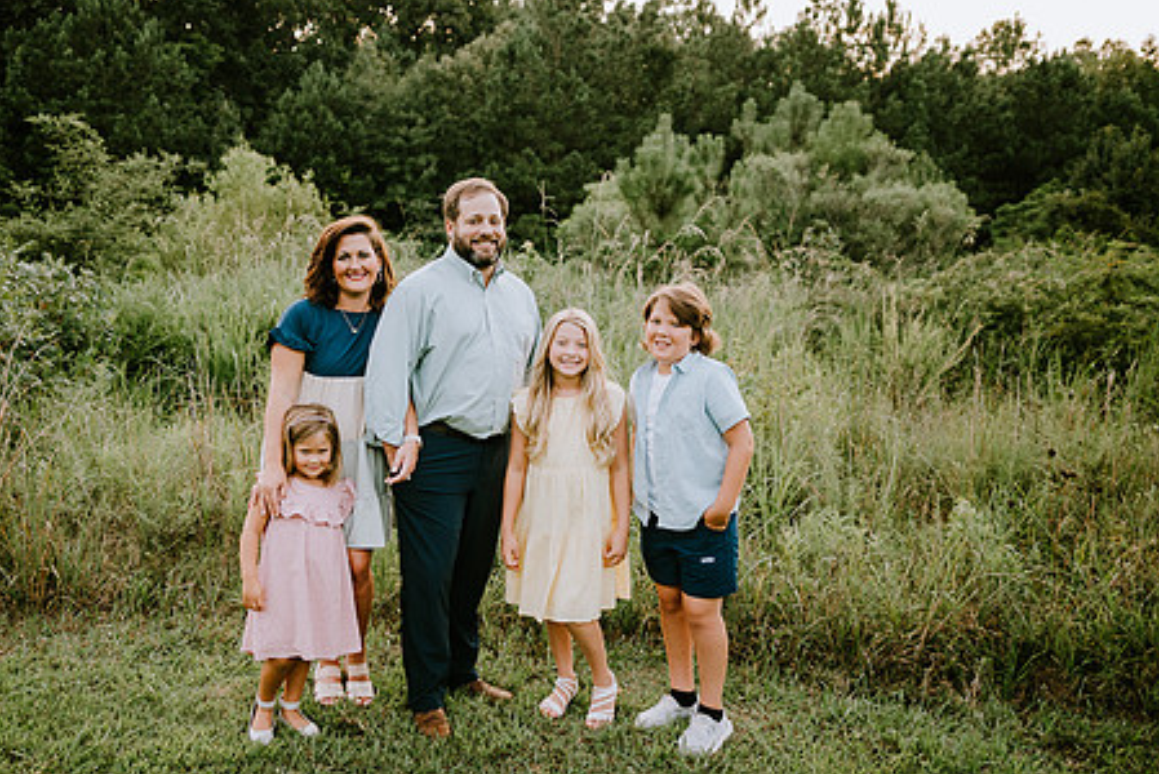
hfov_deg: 59.8
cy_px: 399
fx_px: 999
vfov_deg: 42.4
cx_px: 472
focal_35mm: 31
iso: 250
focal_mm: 24
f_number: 2.2
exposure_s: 1/250
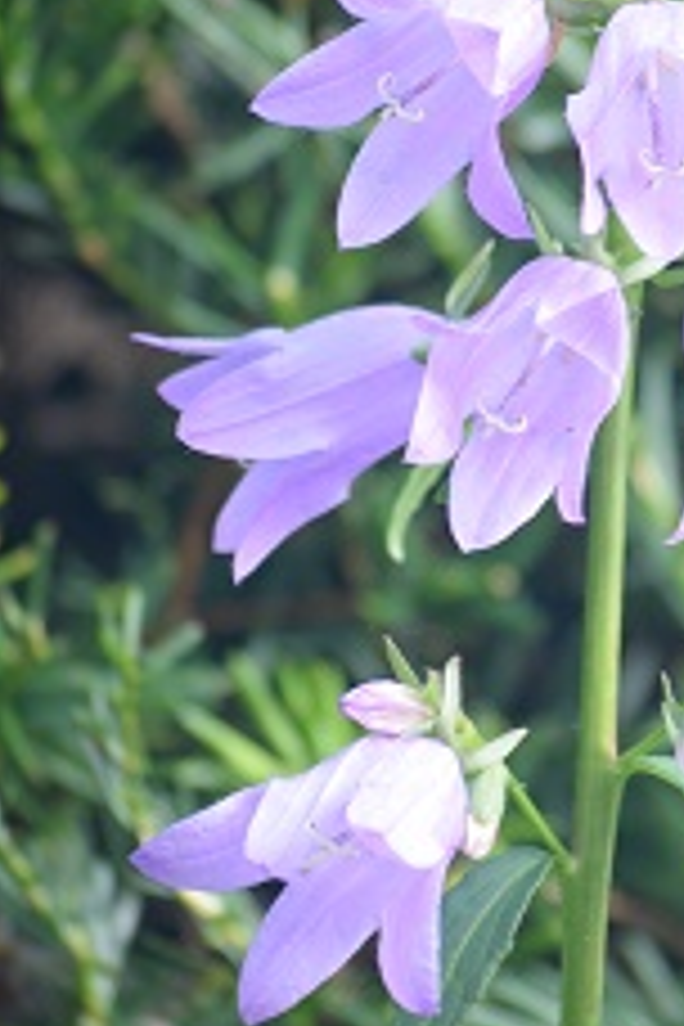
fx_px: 9434
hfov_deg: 4.1
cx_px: 716
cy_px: 369
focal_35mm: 331
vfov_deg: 6.2
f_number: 5
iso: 400
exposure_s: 1/100
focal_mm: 105
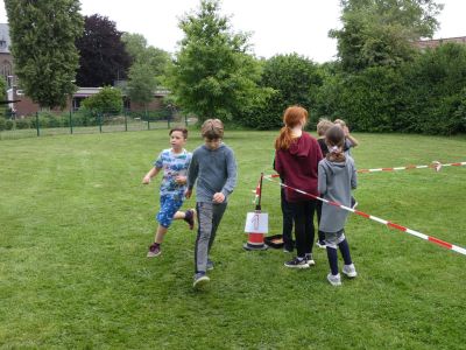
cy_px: 175
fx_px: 525
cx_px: 233
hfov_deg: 47.9
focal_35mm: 39
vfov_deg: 36.8
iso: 80
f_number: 3.6
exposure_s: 1/250
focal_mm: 7.1
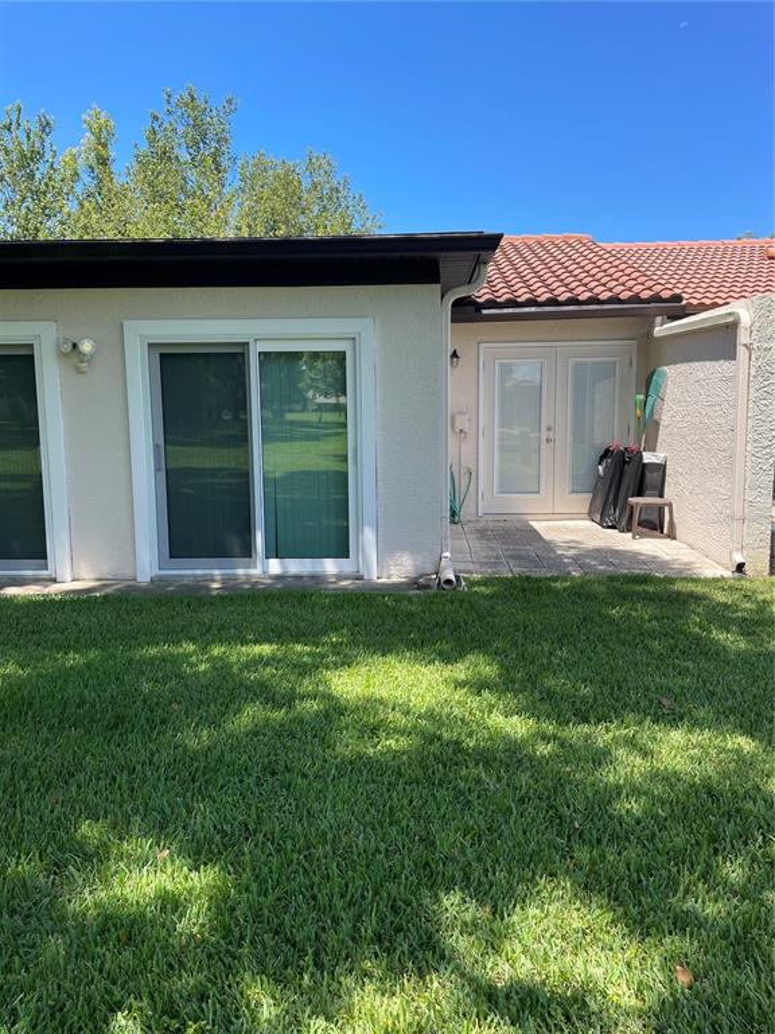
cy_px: 517
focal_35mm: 26
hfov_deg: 53.1
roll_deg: +0.6
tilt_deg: -7.0
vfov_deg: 67.3
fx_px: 776
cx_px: 388
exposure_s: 1/1261
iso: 32
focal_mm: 4.2
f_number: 1.6
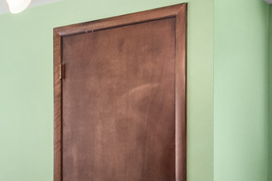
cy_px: 196
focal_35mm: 75
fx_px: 567
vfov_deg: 17.6
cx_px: 1
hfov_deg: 25.7
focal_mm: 10
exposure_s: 1/20
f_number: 8
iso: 400
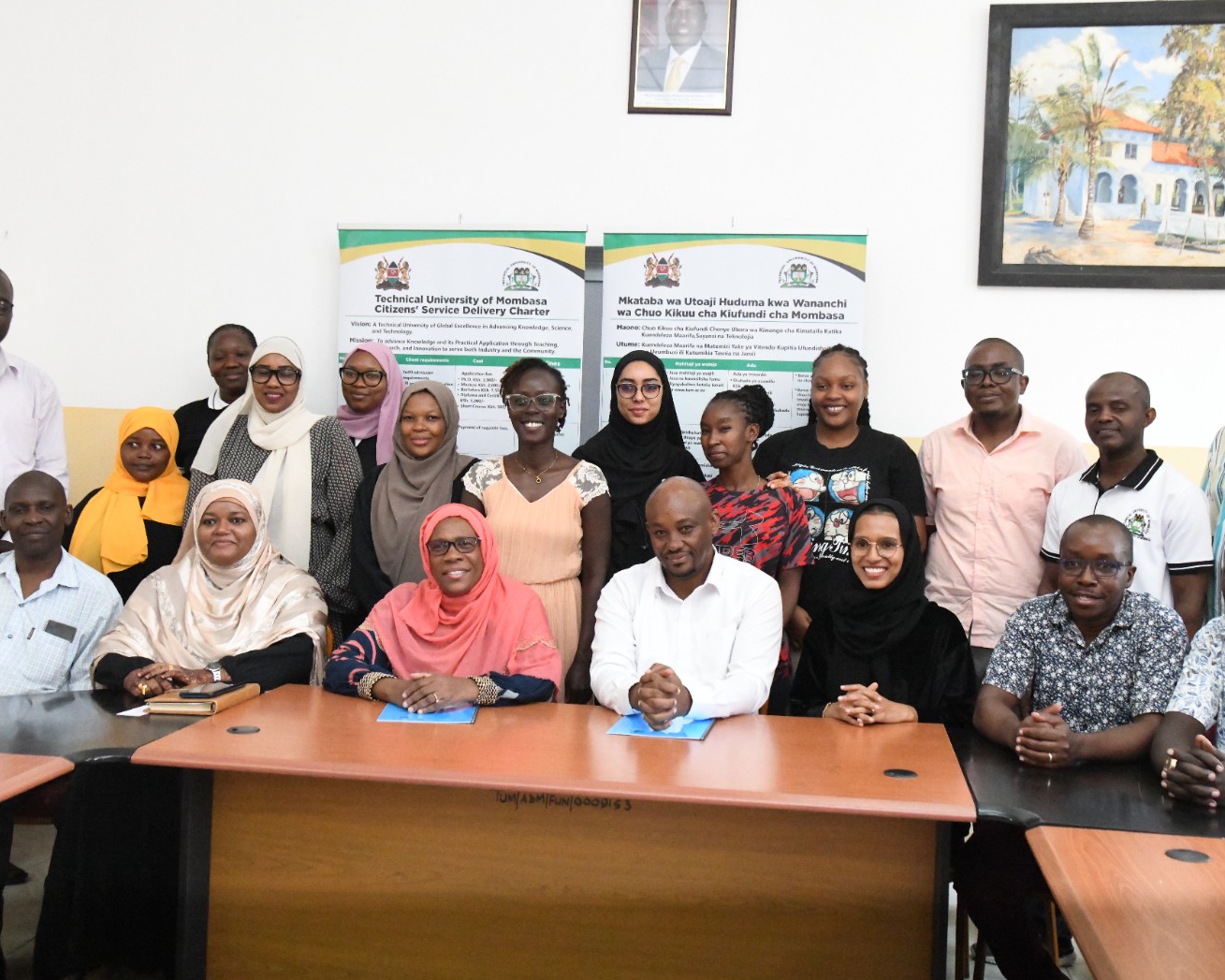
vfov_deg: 38.2
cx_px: 634
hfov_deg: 46.8
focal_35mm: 39
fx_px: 1414
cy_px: 496
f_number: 6.3
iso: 20000
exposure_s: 1/400
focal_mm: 34
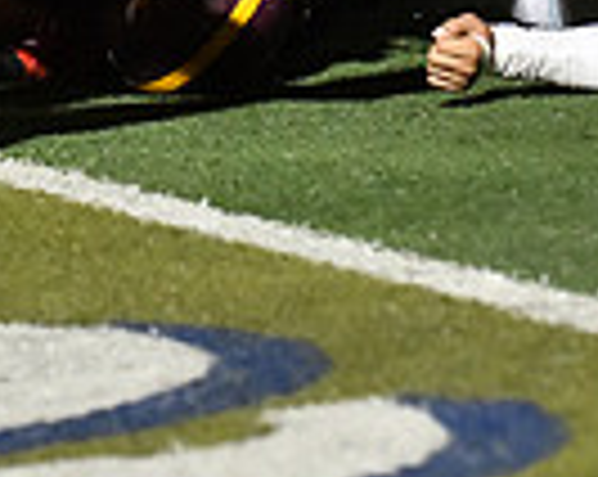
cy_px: -200
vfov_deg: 2.9
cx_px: 126
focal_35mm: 533
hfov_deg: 3.6
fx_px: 9419
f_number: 2.8
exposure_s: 1/3200
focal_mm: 130
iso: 9000
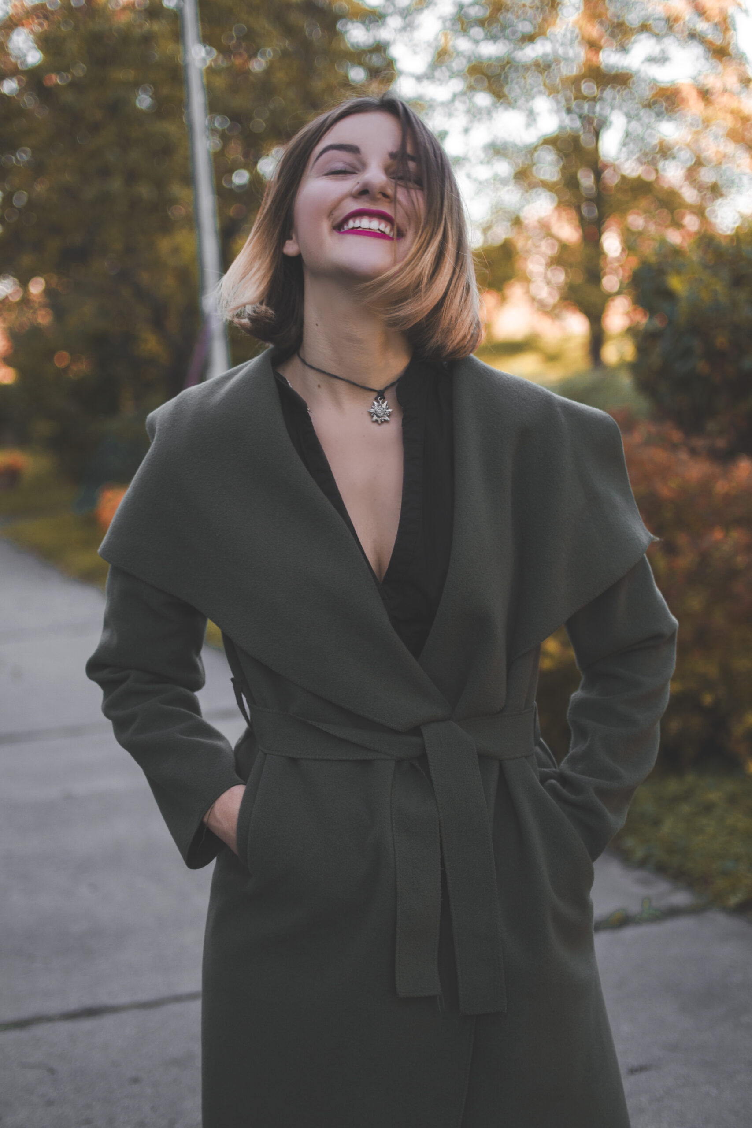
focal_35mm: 52
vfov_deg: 37.8
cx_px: 376
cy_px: 564
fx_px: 1645
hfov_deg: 25.8
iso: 100
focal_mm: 35
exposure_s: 1/400
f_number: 1.8
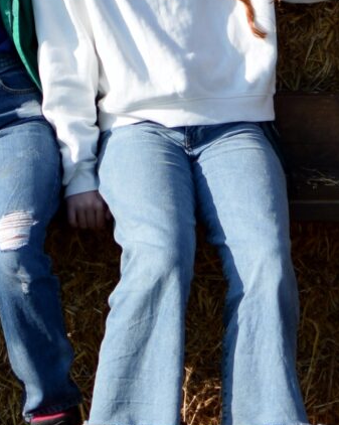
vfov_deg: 7.6
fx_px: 3169
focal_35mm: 252
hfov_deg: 6.1
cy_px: -168
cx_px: 94
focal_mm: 35
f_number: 1.8
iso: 100
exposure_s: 1/3200
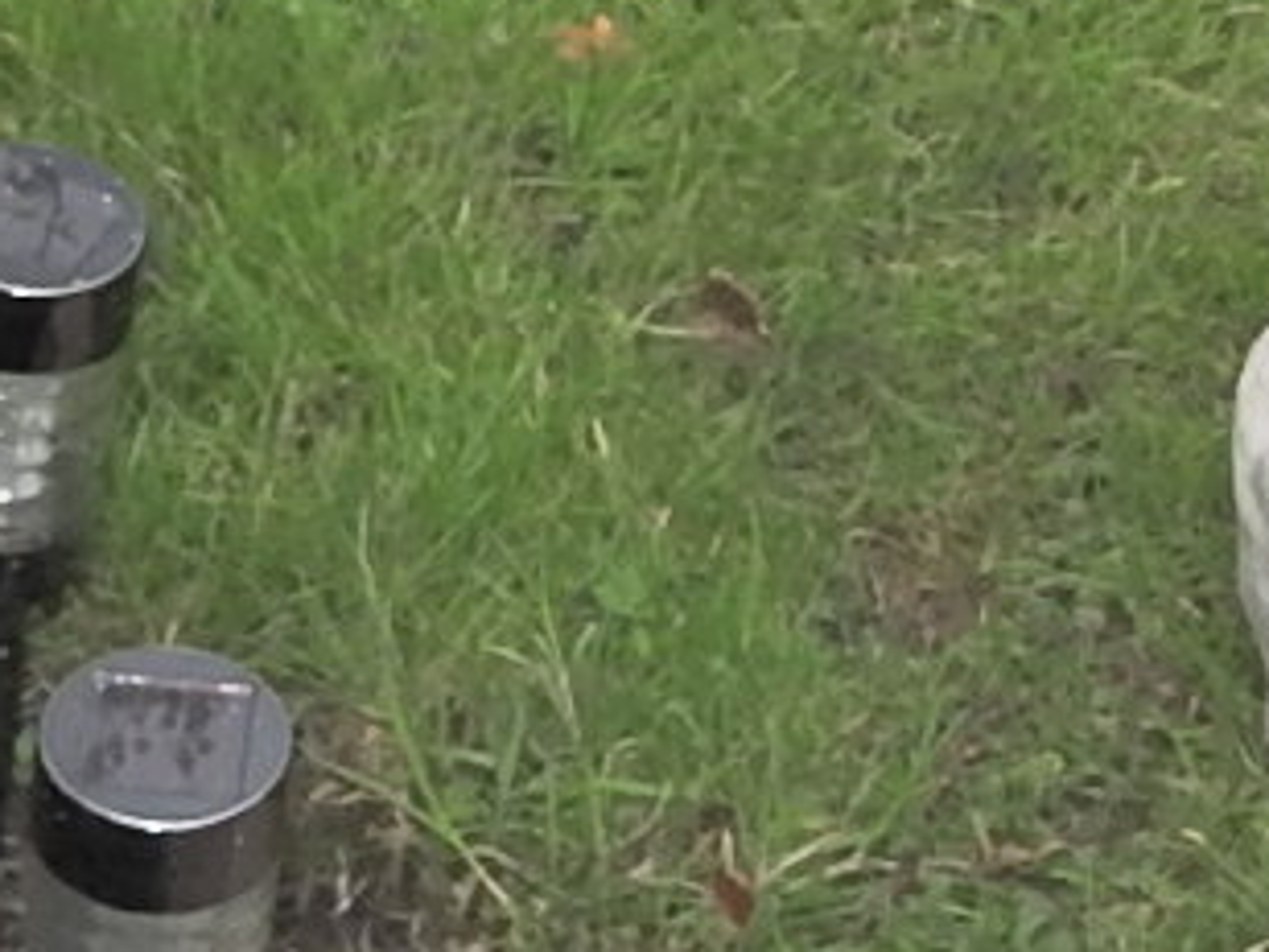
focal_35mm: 177
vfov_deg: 8.4
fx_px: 6489
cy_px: 218
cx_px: 1726
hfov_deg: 10.9
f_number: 6
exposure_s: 1/60
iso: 100
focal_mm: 4.3
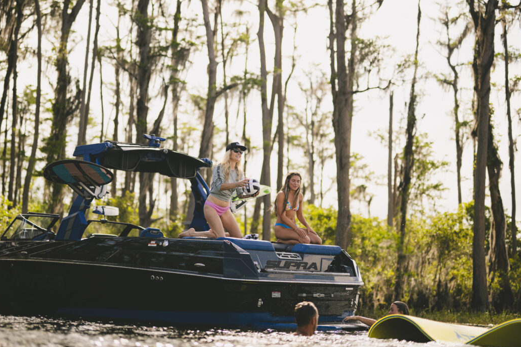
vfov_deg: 23.4
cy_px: 149
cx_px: 239
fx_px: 840
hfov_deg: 34.5
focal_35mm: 58
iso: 100
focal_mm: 50
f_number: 1.2
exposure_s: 1/10000
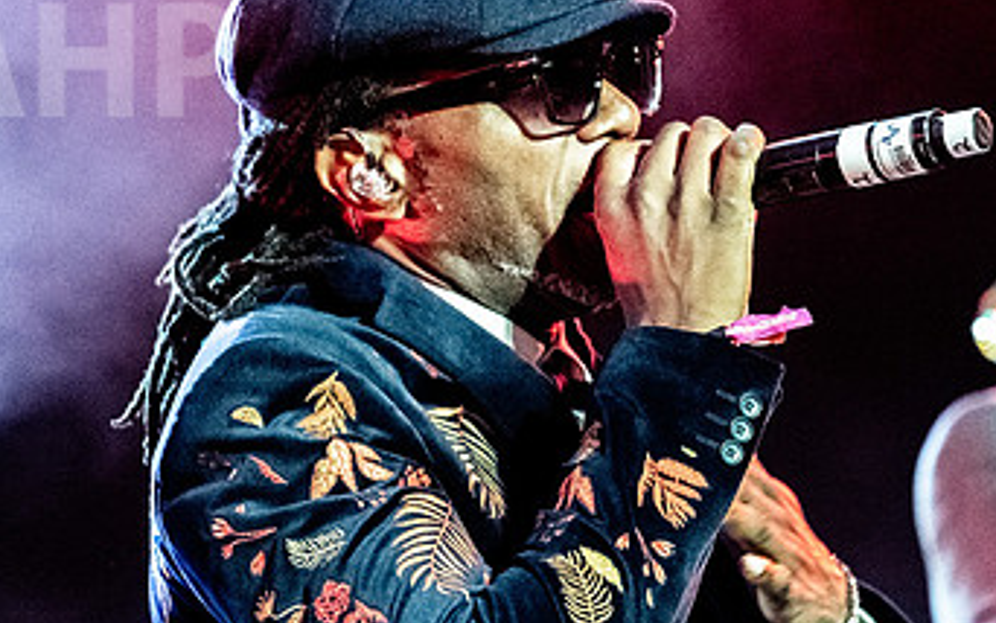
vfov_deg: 3.3
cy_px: 328
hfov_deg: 5.3
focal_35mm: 393
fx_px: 10671
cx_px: 517
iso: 6400
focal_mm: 200
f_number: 2.8
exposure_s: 1/640
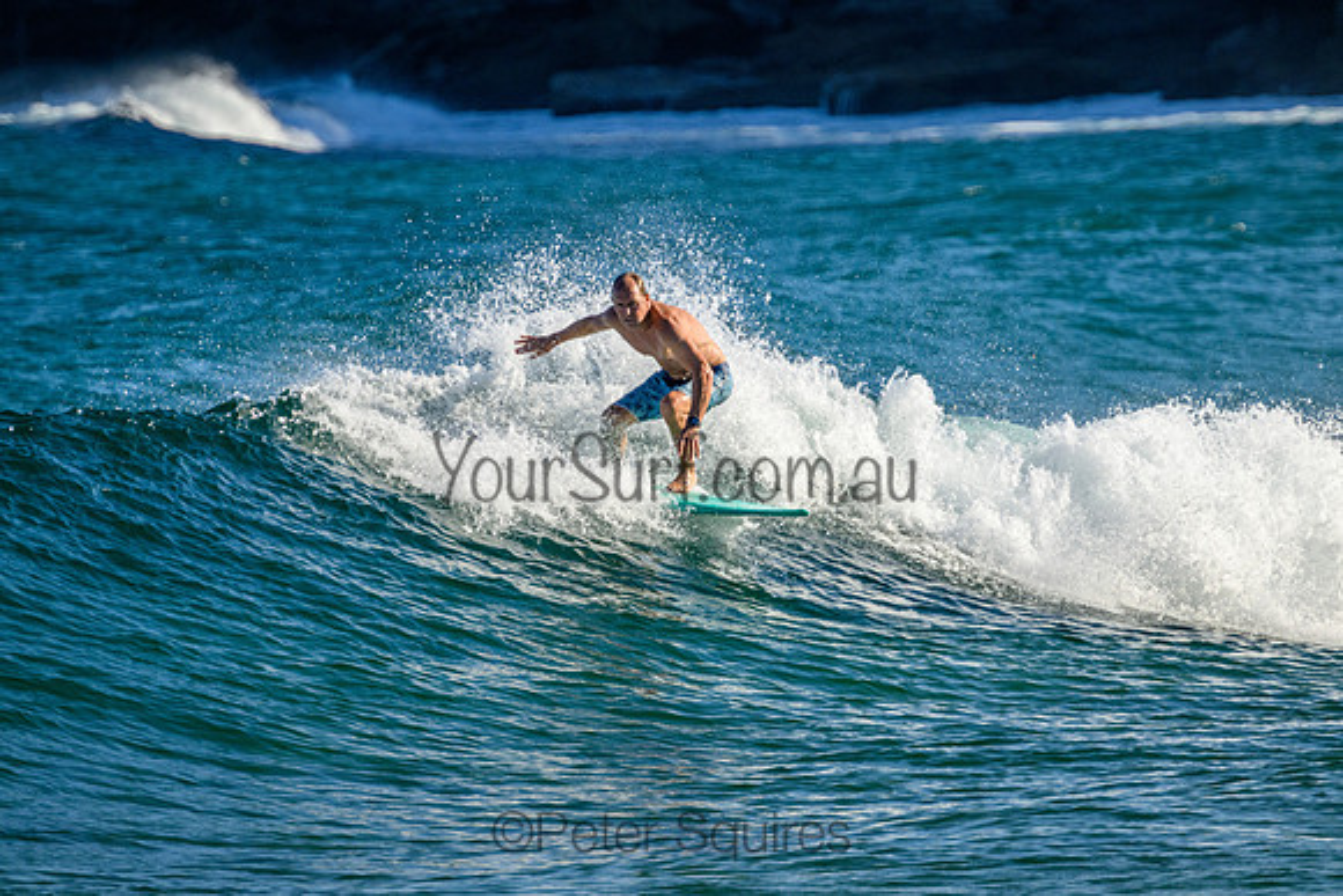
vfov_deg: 1.7
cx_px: 672
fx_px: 29850
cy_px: 448
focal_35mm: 800
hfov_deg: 2.6
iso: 1250
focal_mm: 800
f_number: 11
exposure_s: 1/2000
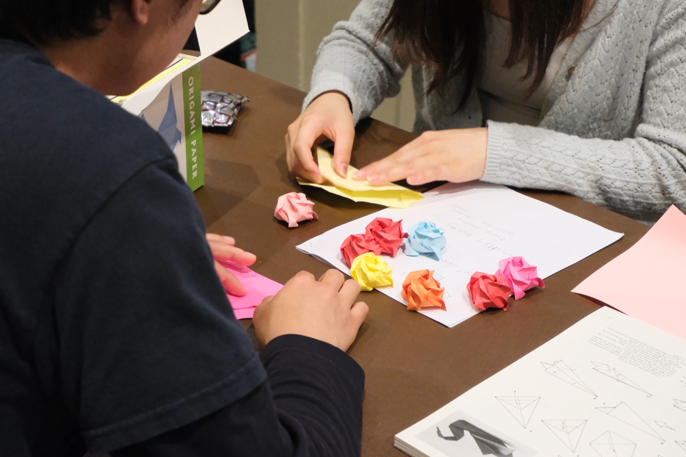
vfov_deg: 20.0
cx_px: 343
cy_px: 228
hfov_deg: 29.7
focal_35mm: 68
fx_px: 1295
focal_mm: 45
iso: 12800
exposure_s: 1/30
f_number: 5.6
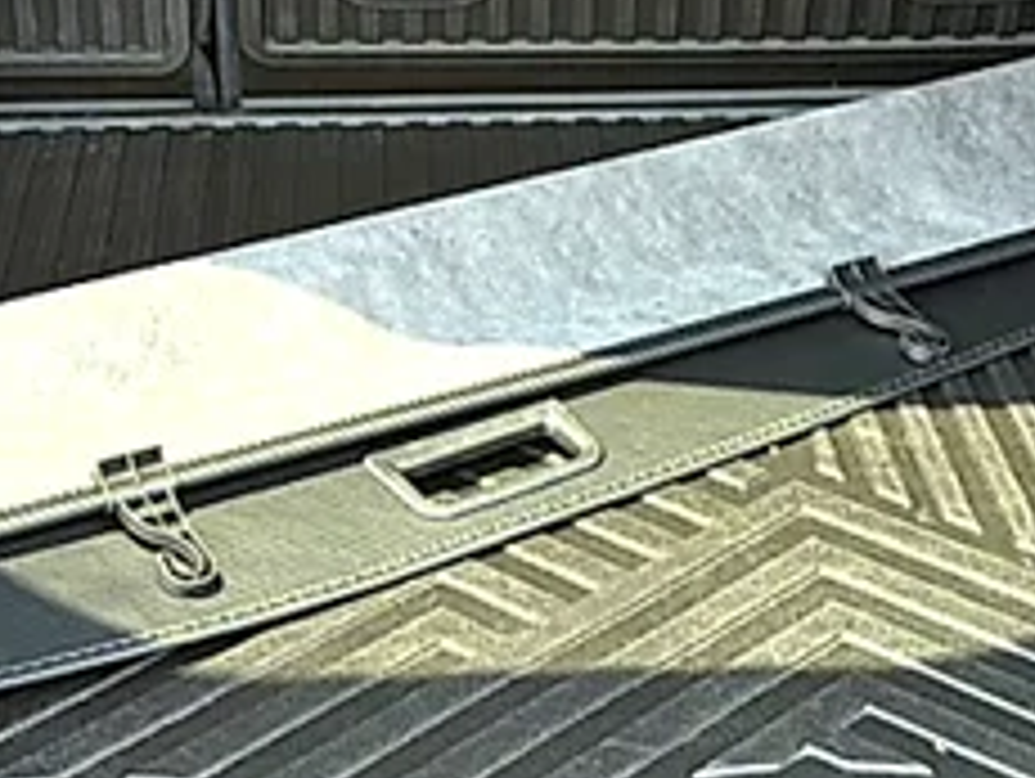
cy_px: 83
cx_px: 418
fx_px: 2275
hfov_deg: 25.6
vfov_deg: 19.1
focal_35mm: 76
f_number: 1.78
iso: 125
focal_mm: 6.86
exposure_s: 1/266
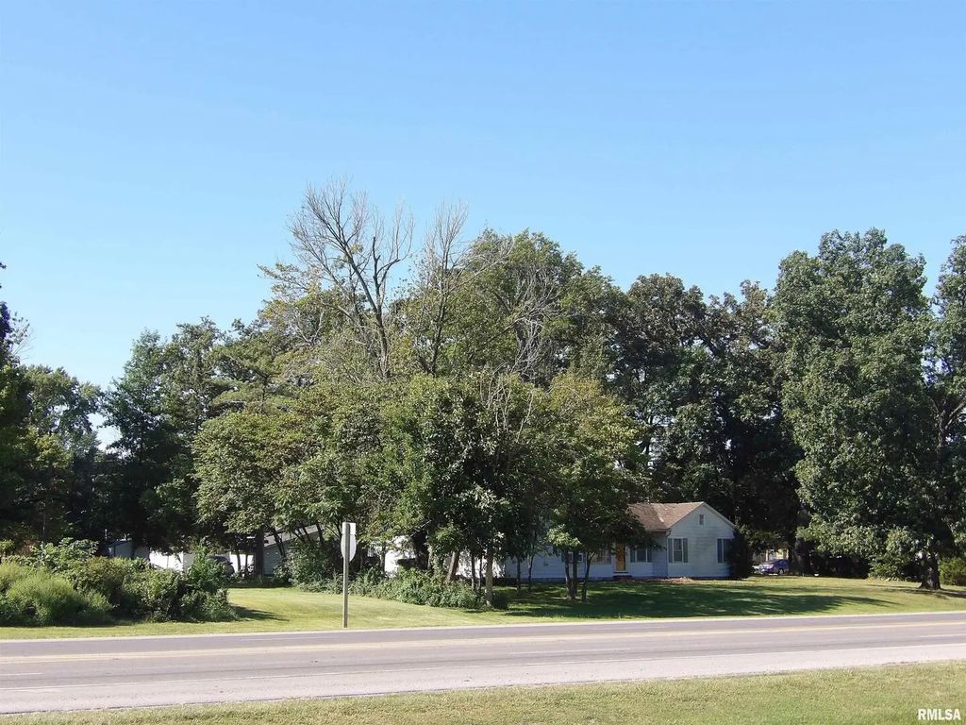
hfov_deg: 31.2
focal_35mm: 62
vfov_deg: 23.7
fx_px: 1730
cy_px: 362
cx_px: 483
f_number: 4
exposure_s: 1/384
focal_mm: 11.1
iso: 100
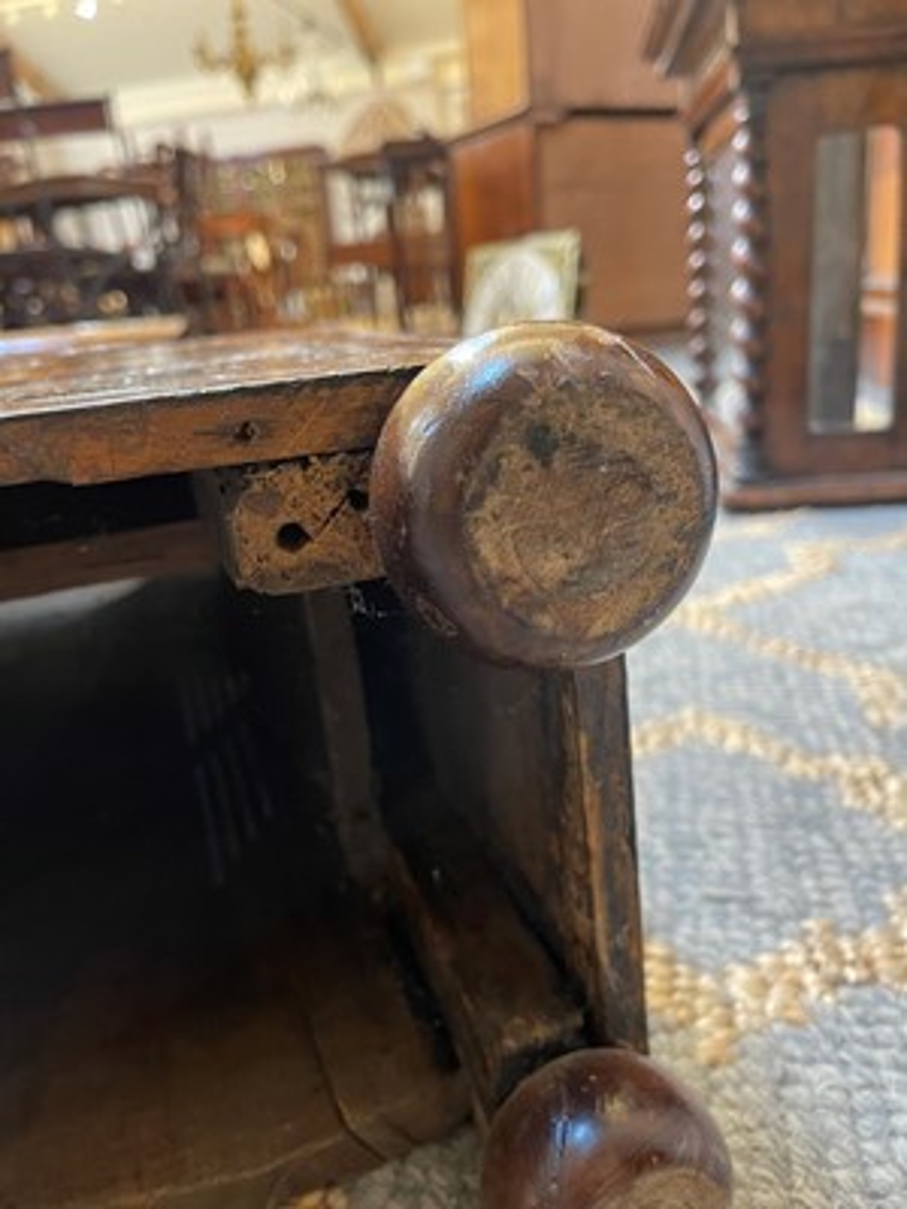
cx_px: 454
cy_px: 604
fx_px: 873
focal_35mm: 25
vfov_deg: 69.4
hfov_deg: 54.9
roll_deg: +4.7
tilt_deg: -18.6
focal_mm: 5.1
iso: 400
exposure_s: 1/33
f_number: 1.6
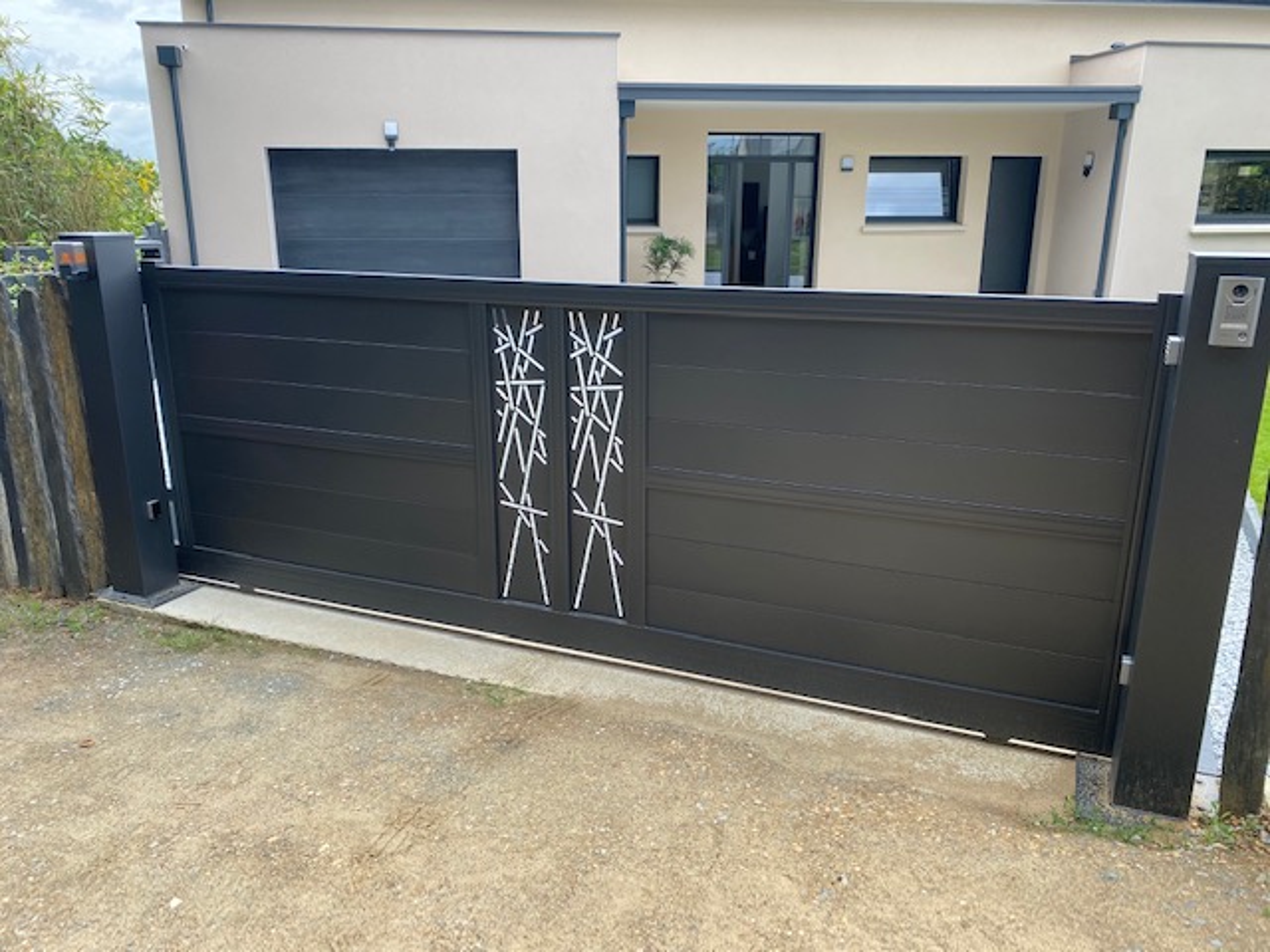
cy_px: 476
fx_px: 954
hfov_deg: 67.3
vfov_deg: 53.1
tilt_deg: -16.1
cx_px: 635
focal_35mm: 26
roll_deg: -0.4
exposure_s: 1/757
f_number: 1.8
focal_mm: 4.25
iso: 32
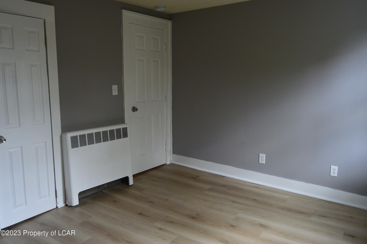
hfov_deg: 67.4
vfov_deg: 47.8
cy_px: 122
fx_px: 275
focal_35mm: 27
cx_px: 184
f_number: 5.6
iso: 800
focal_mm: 18
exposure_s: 1/60
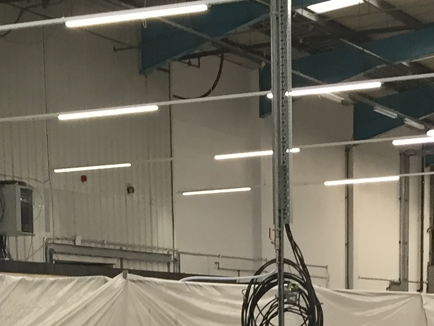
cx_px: 184
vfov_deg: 11.3
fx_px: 1480
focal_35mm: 118
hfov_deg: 16.7
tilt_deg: -12.4
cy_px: 656
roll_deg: +2.4
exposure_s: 1/30
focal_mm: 4.15
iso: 64
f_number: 2.2
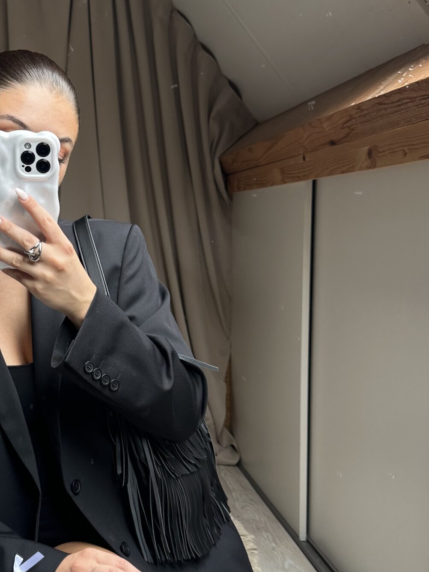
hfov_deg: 30.6
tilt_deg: -16.4
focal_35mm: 46
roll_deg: +1.2
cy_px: 331
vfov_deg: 41.1
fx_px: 760
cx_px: 75
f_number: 1.78
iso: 64
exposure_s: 1/121
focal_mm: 6.86
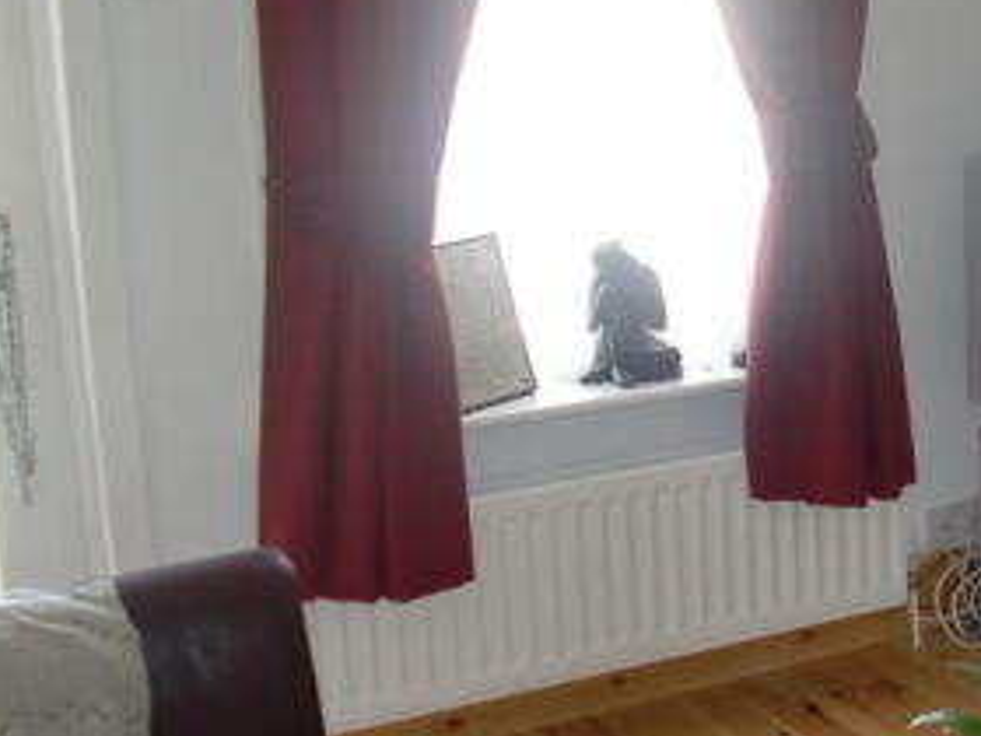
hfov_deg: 24.7
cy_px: 380
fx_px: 2125
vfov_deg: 19.6
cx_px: 1004
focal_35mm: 75
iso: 125
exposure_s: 1/60
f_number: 2.8
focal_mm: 6.3
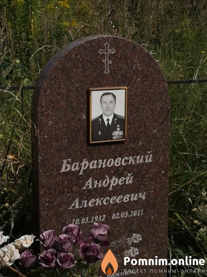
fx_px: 550
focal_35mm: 69
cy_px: 138
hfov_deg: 21.3
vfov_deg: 28.2
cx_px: 104
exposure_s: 1/7246
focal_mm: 3.95
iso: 50
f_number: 1.6
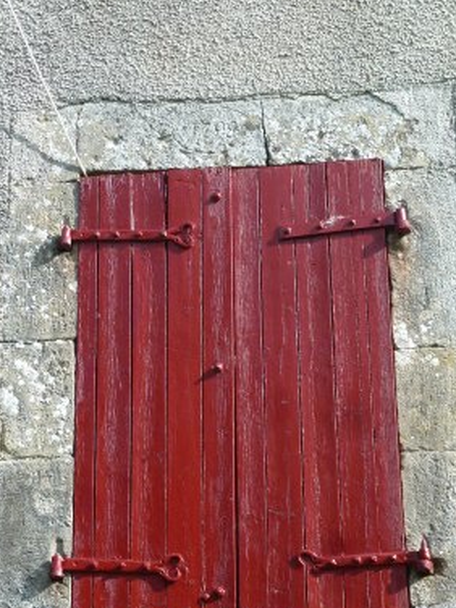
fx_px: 1651
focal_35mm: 94
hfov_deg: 15.7
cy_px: 374
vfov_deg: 20.8
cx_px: 230
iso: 100
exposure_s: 1/250
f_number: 4.6
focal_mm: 11.7
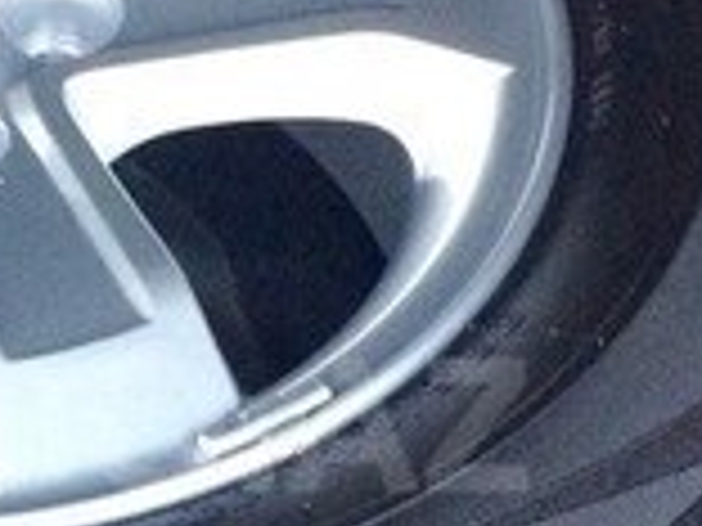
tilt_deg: -51.4
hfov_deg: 15.8
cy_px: 425
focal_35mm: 123
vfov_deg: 12.0
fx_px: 2494
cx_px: 68
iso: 320
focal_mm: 4.15
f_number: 2.2
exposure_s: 1/25
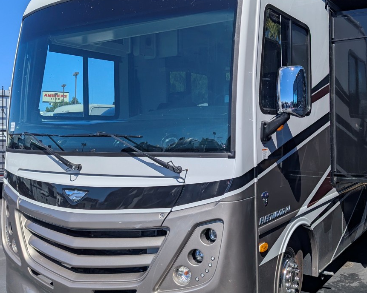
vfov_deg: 39.1
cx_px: 252
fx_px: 413
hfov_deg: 47.0
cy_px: 136
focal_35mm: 38
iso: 46
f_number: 1.85
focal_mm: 6.81
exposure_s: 1/4184
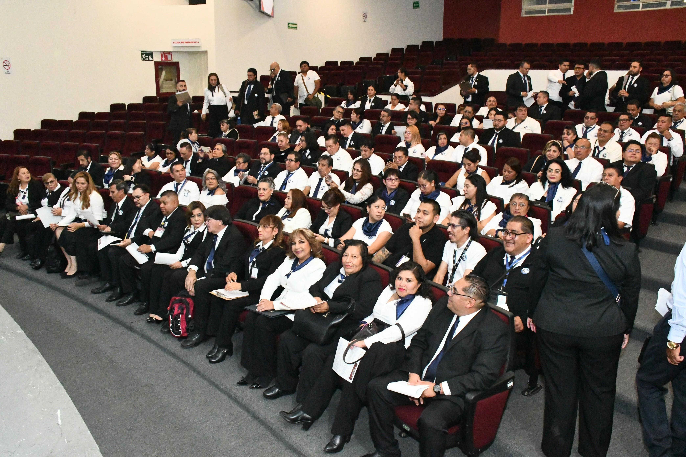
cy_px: 228
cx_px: 343
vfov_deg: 47.9
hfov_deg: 67.4
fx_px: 514
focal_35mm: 27
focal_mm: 18
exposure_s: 1/60
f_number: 10
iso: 10000
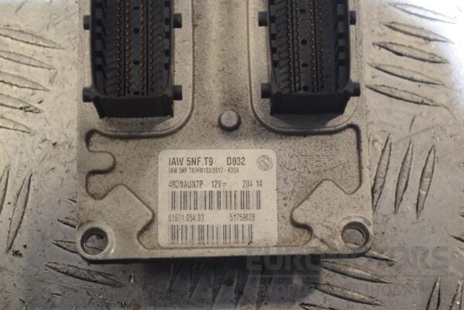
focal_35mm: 82
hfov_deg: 24.6
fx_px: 1063
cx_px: 232
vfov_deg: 16.6
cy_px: 155
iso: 250
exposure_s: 1/60
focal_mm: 55
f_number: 5.6
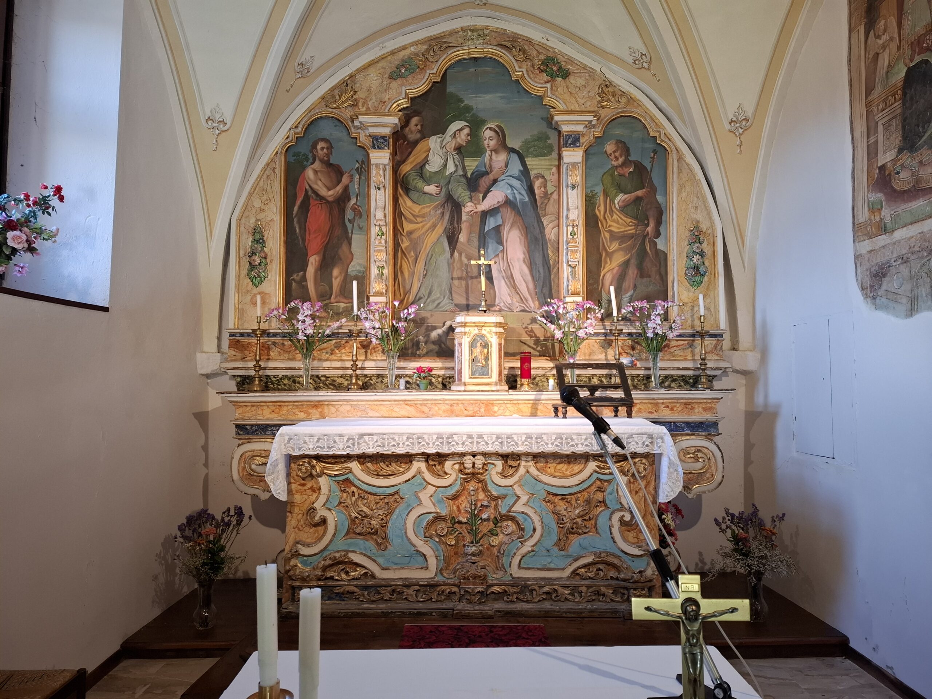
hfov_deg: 73.9
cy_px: 350
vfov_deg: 58.9
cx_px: 466
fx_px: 619
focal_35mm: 23
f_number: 1.8
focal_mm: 5.54
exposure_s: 1/50
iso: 320
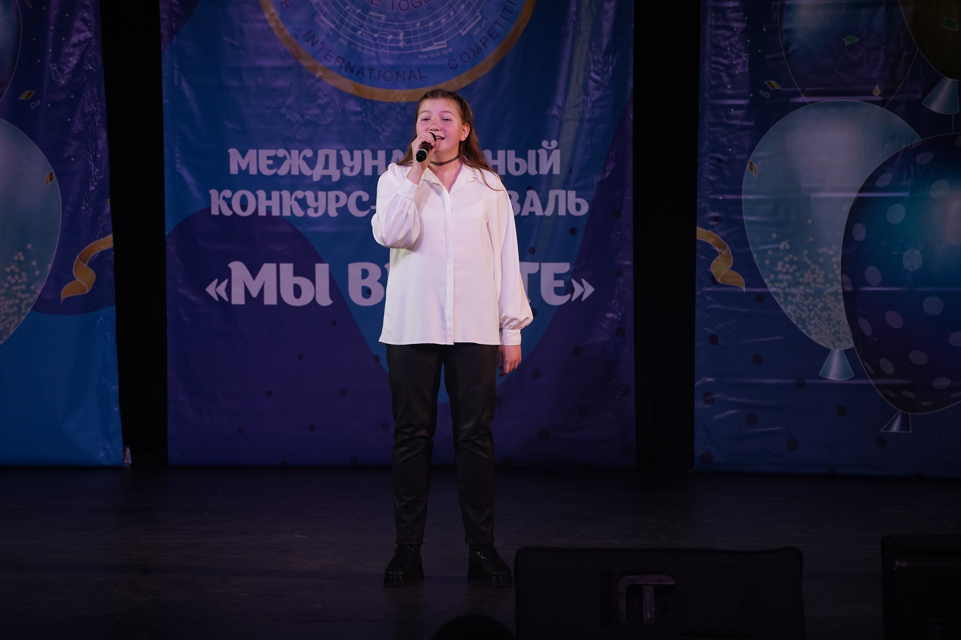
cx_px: 480
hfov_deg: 14.8
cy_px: 320
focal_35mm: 139
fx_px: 3710
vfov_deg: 9.9
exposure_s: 1/250
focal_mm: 139
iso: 1600
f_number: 5.6
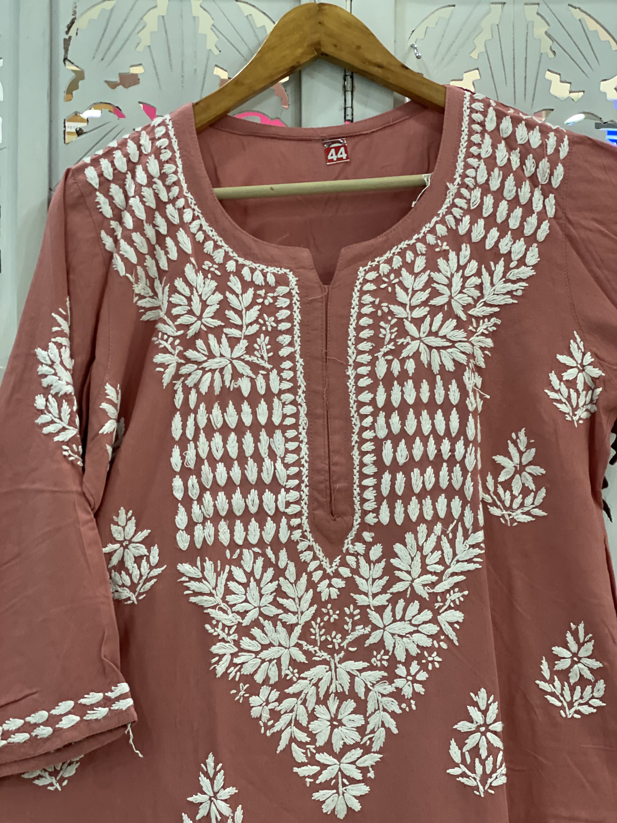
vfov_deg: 36.8
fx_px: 1236
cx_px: 308
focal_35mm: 52
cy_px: 412
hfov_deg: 28.0
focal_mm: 6
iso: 200
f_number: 2
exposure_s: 1/100
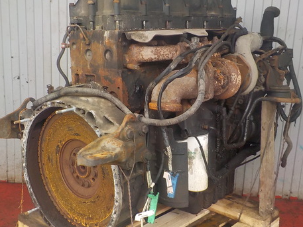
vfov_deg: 34.3
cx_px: 162
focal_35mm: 42
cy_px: 105
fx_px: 368
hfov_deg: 44.8
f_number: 3.3
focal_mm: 4.1
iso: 220
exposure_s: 1/30
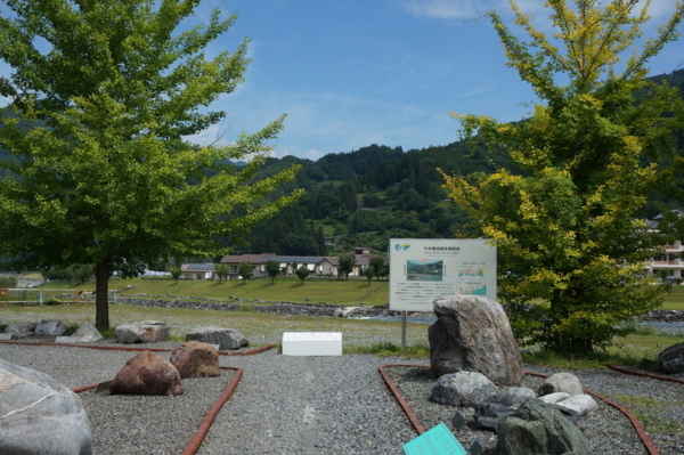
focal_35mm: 44
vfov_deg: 30.8
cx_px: 342
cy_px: 228
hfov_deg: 45.0
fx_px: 826
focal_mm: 29
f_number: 9
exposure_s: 1/250
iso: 100
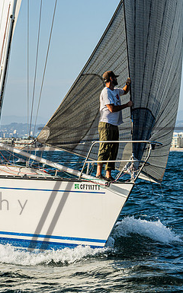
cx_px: 37
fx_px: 1199
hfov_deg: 8.7
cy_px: 131
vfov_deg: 14.0
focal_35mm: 150
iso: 100
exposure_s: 1/1000
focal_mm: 73
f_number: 6
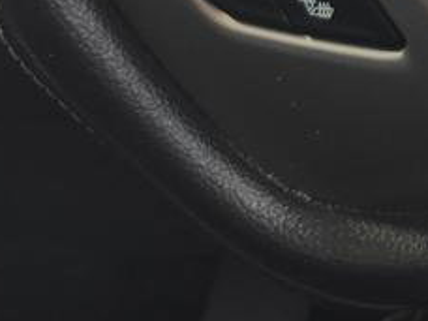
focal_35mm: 129
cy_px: -531
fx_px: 1595
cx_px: 785
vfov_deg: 9.7
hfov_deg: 13.6
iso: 16
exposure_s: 1/54.7
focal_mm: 6.3
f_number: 1.7
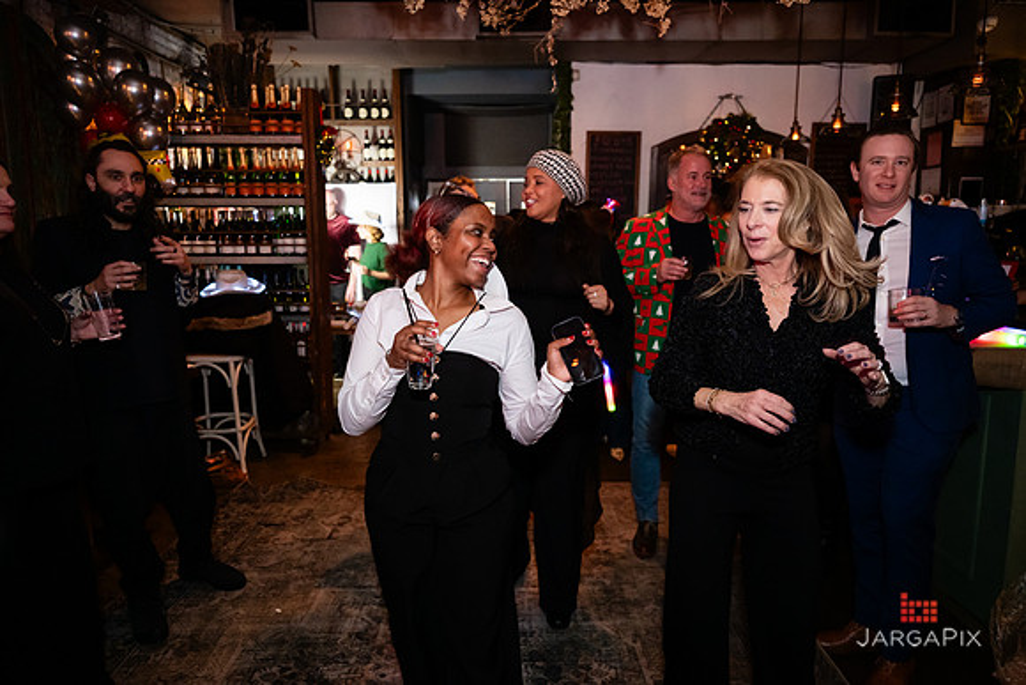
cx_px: 513
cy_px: 342
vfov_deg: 53.0
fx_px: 687
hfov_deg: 73.5
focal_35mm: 24
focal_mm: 24
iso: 3200
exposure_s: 1/100
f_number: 2.8
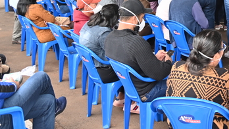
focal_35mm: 65
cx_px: 216
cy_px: -50
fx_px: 395
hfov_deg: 30.6
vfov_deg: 17.2
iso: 400
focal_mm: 24
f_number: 4
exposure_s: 1/100
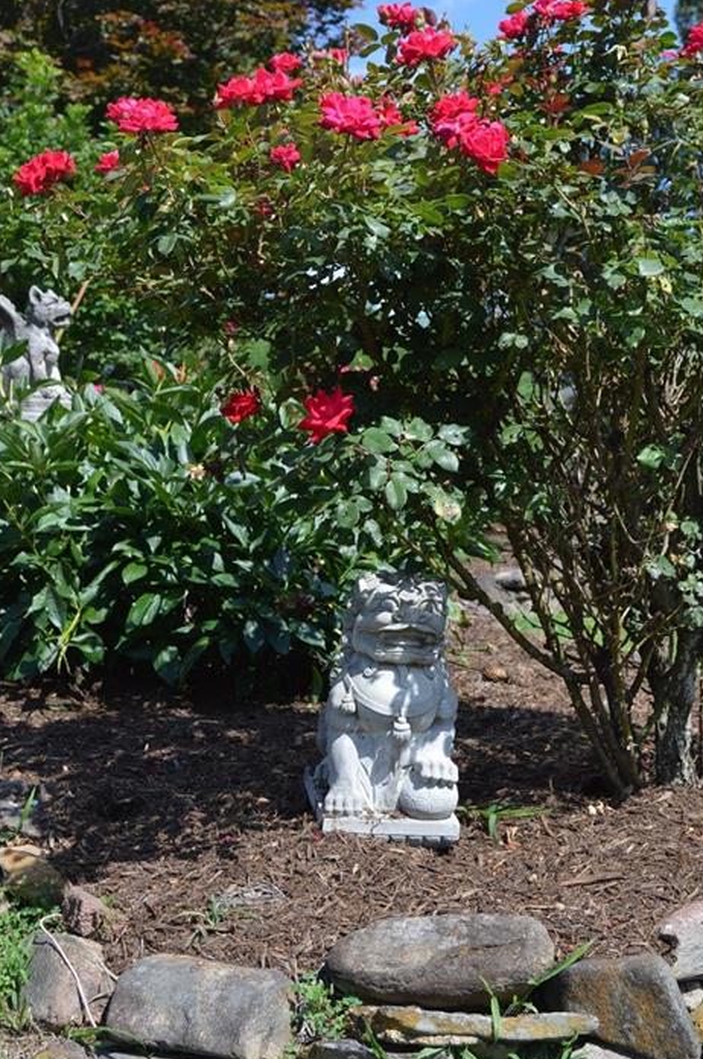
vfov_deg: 37.5
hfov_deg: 25.4
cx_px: 336
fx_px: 1557
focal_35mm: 53
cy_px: 482
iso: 100
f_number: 7.1
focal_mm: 32
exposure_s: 1/200
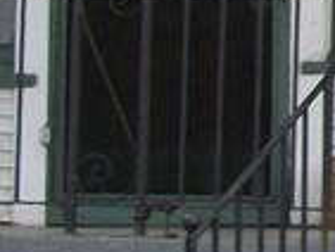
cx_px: 641
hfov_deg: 8.2
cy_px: -226
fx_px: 2247
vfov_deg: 6.3
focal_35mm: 232
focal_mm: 5.7
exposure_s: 1/60
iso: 80
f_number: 2.9
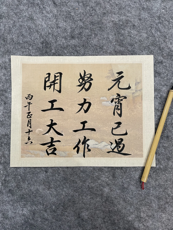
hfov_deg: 53.1
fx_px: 173
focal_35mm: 26
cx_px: 86
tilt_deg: -87.1
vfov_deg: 67.3
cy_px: 115
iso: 250
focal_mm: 4.2
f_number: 1.6
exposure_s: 1/60
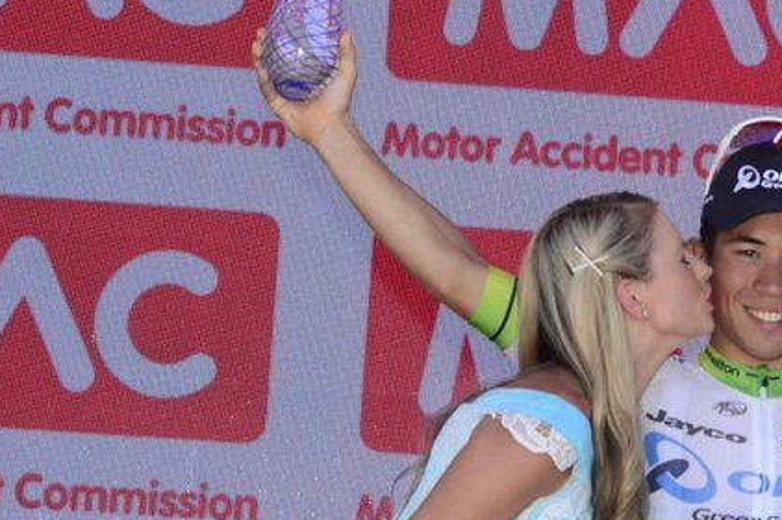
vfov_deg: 5.9
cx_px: 847
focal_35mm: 233
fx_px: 5059
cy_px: 91
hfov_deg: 8.8
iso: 200
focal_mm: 82
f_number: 7.1
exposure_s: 1/250
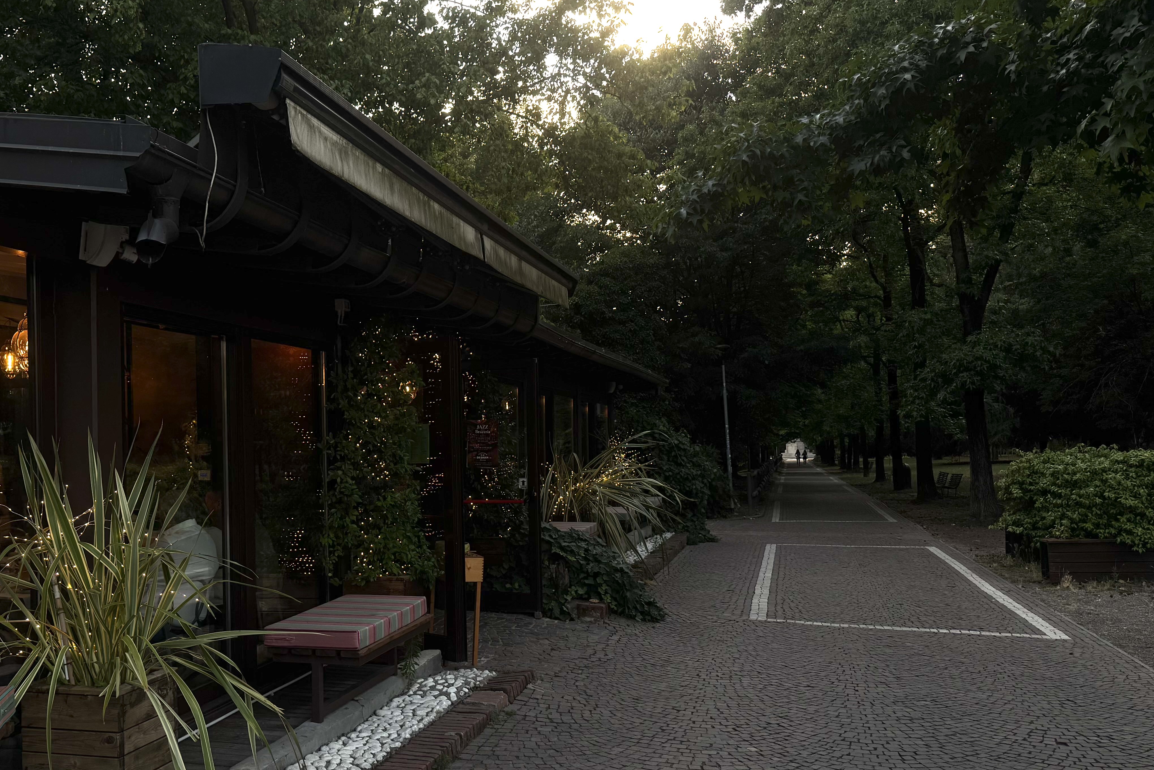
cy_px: 436
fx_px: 1122
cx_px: 365
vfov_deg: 37.8
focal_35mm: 35
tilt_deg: +0.5
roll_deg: +0.9
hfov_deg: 53.1
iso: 100
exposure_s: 1/100
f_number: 1.78
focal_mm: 6.76
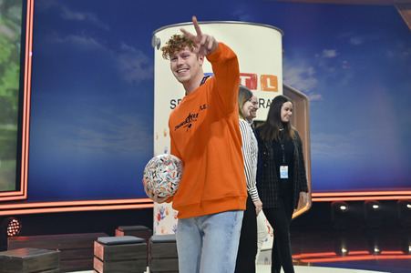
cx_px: 206
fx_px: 422
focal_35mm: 37
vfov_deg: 35.9
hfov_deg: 51.9
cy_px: 136
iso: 1000
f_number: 4
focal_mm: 37
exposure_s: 1/200
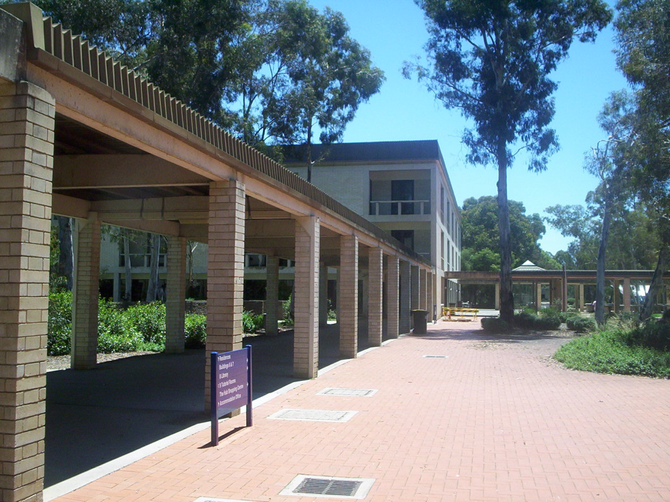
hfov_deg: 49.0
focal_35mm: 38
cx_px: 335
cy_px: 251
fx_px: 735
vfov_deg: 37.7
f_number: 4.5
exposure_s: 1/382
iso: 100
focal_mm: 4.99
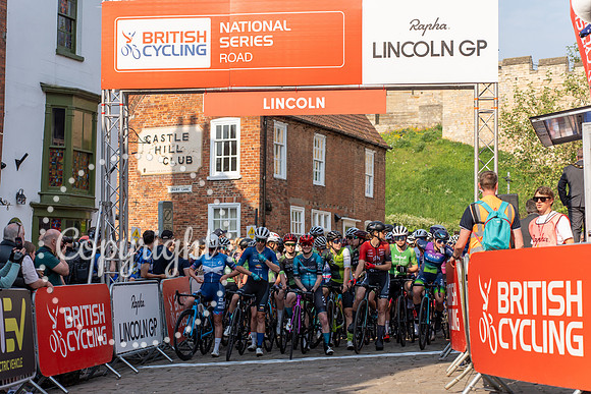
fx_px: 1231
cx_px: 296
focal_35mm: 75
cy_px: 197
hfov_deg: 27.0
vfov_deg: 18.2
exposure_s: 1/1000
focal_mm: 75
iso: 200
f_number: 4
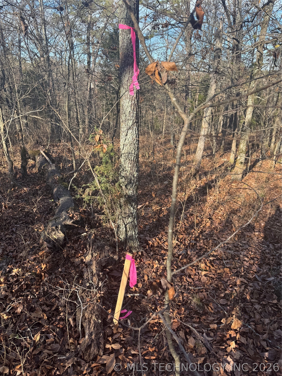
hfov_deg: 56.8
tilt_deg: -22.8
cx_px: 141
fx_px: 261
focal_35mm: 24
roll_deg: -0.2
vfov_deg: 71.6
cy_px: 188
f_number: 1.78
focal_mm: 6.76
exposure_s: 1/853
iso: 80
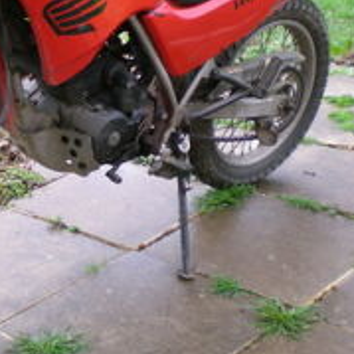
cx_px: 44
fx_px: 1041
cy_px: 49
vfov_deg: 19.0
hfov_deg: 19.0
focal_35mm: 90
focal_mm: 6.3
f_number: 3.1
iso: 90
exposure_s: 1/58.6
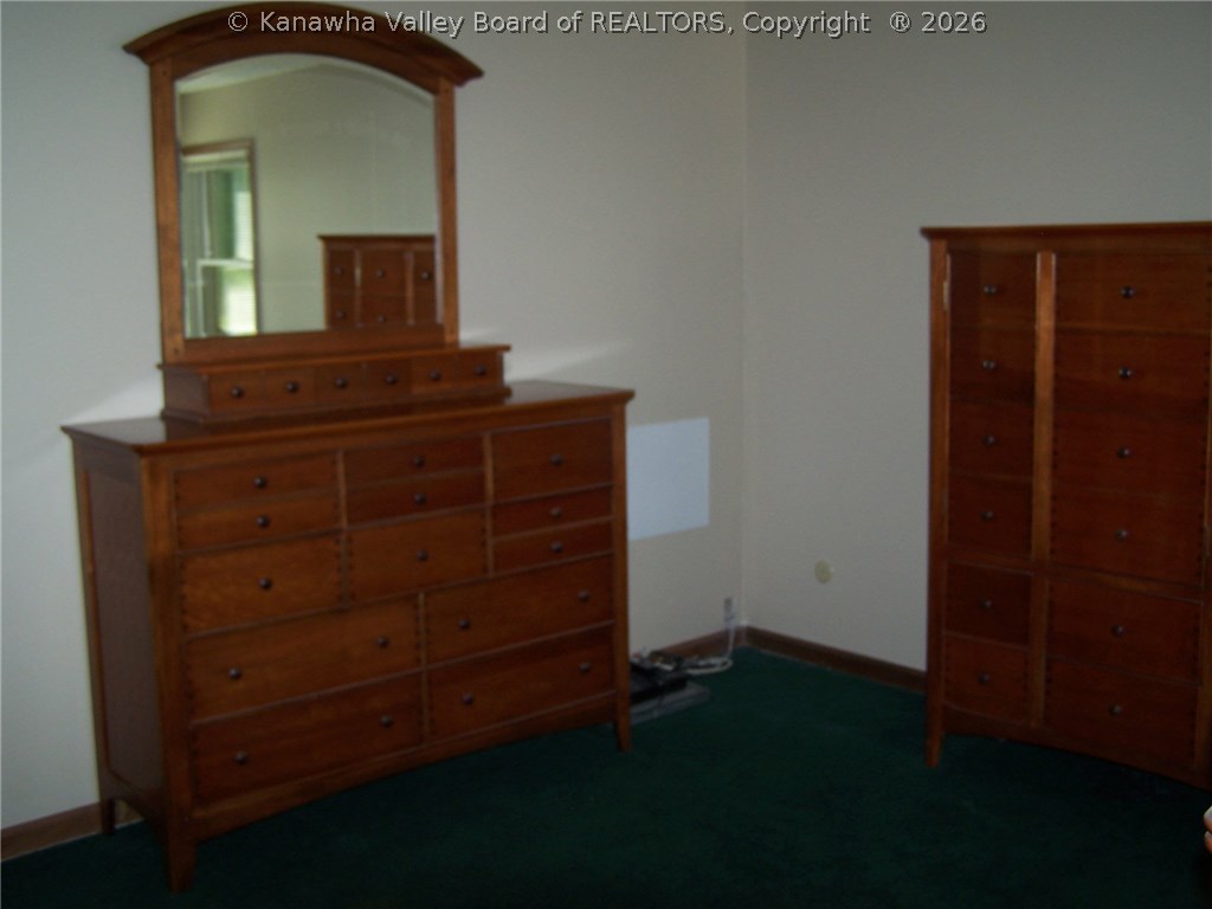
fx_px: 1330
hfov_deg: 49.0
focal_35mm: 38
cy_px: 454
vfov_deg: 37.7
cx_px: 606
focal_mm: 6.3
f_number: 2.8
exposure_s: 1/60
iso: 80
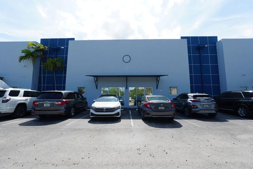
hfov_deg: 95.0
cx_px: 126
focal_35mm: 16
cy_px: 84
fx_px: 116
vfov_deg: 72.1
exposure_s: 1/640
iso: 100
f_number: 5
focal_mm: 11
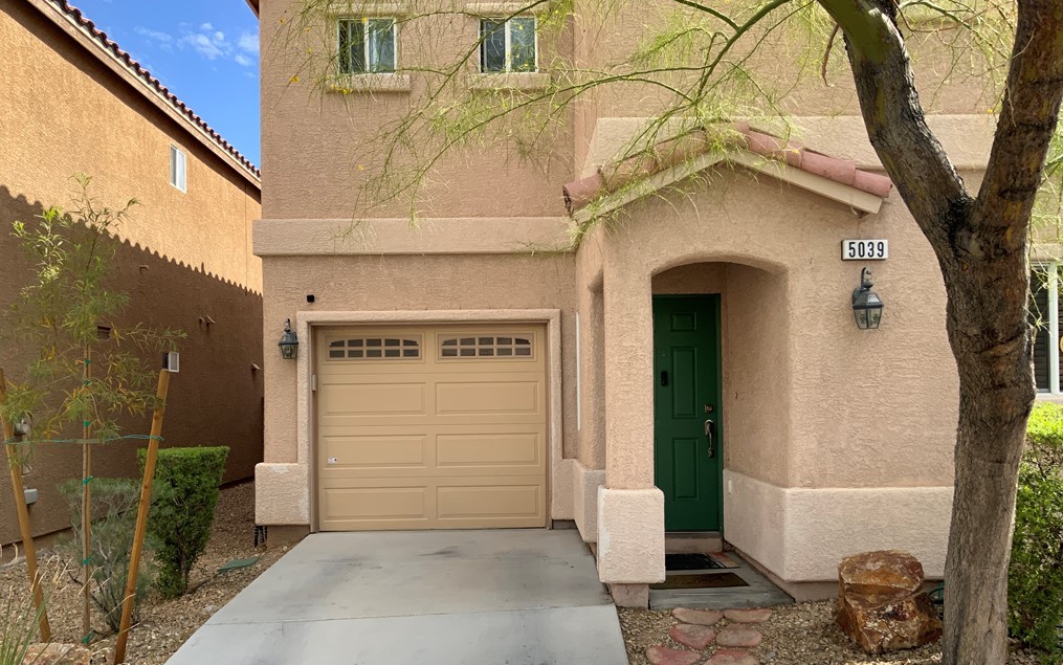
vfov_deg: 40.5
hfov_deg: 61.2
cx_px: 528
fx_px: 898
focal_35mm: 31
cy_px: 390
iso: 16
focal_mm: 3
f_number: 1.8
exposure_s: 1/869
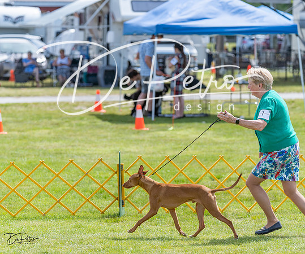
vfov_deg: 8.8
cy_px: 133
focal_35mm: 180
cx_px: 150
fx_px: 1654
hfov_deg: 10.5
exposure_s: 1/1000
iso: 100
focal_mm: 137
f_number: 3.5
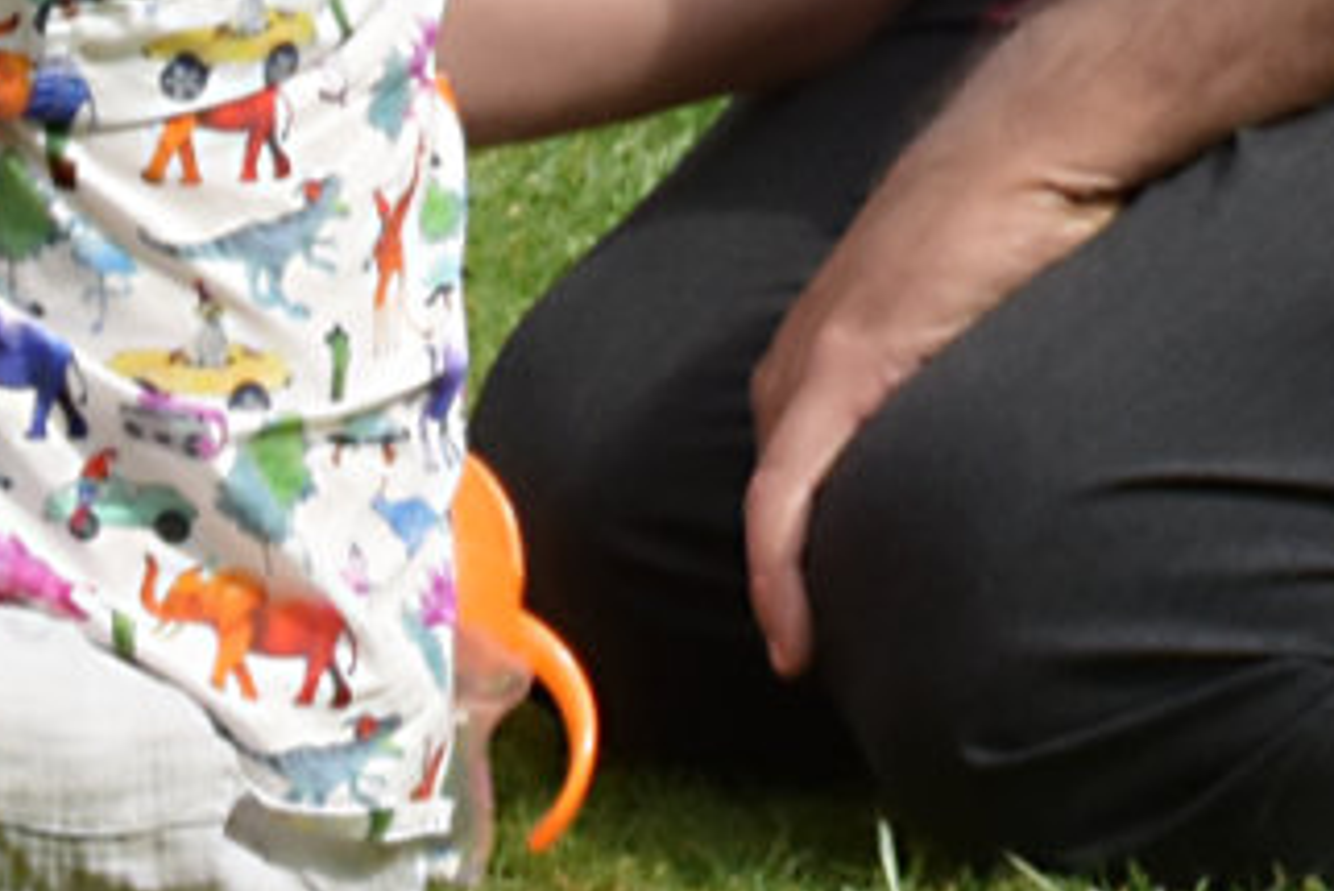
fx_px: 12419
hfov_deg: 6.1
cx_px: 352
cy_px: -914
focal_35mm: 335
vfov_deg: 4.1
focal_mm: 40
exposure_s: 1/200
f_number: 16
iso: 400
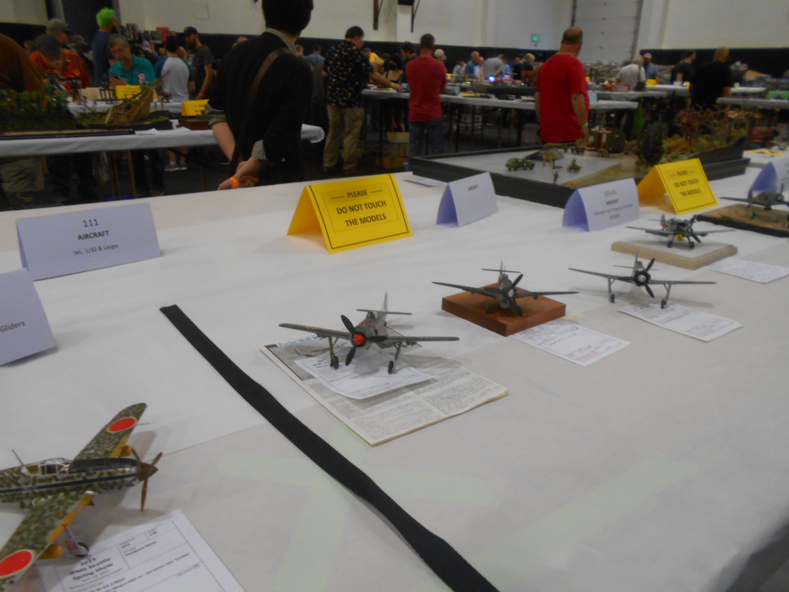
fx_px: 593
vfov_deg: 53.1
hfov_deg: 67.3
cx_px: 394
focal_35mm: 26
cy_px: 296
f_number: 3.2
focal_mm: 4.6
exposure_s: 1/30
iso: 220
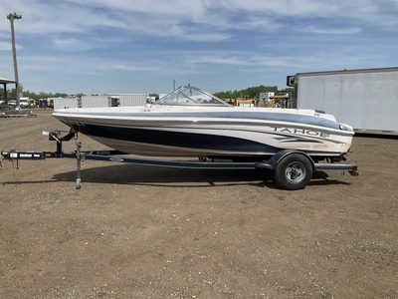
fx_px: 333
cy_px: 150
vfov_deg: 48.2
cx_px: 199
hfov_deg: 61.7
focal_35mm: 29
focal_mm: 3
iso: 25
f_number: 1.8
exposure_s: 1/2227
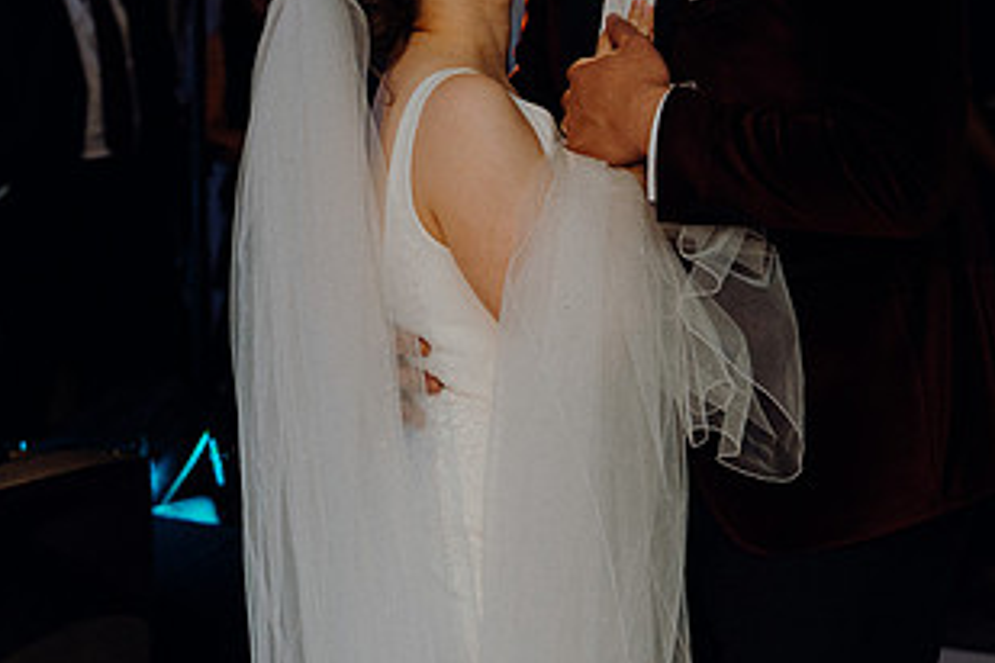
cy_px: 82
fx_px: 3012
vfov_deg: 12.5
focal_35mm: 109
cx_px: 567
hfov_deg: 18.7
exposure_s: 1/160
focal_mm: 58
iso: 2500
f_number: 3.5
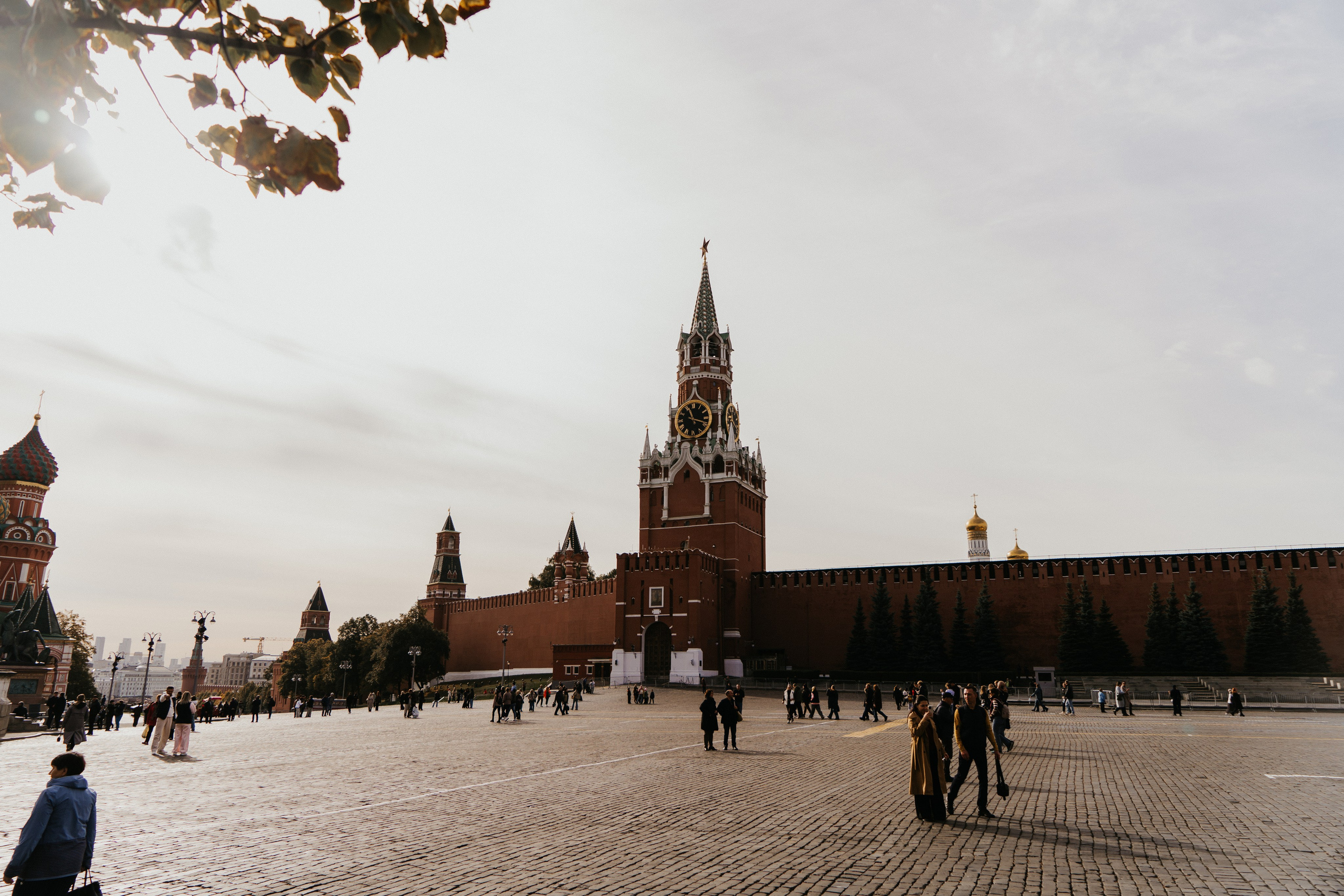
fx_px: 896
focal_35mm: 24
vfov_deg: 53.1
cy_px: 448
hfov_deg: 73.7
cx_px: 672
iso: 100
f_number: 4
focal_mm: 24
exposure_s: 1/500
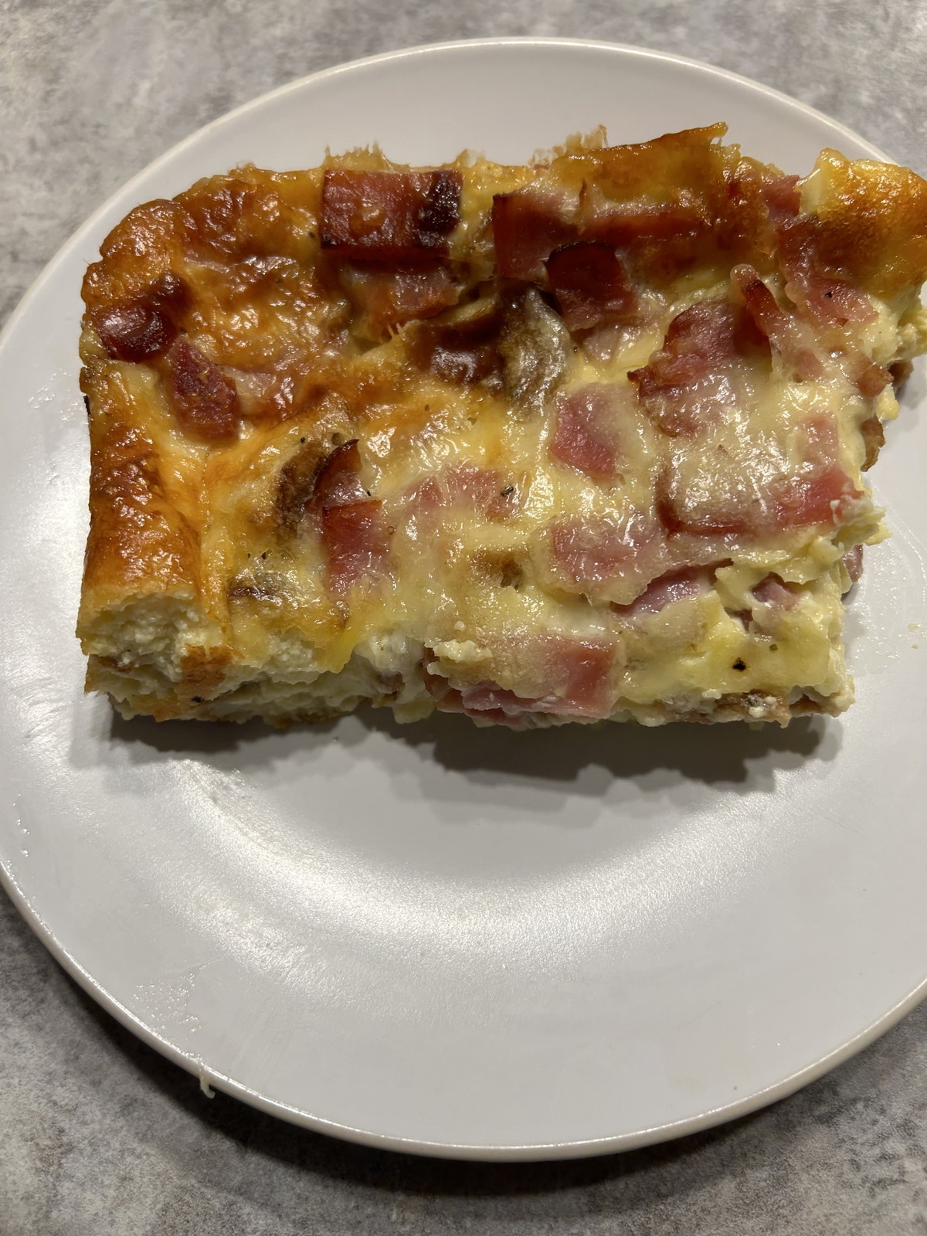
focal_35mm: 26
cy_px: 618
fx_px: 928
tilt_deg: -72.6
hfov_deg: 53.1
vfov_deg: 67.3
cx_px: 464
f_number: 1.5
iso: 100
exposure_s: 1/120
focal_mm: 5.7
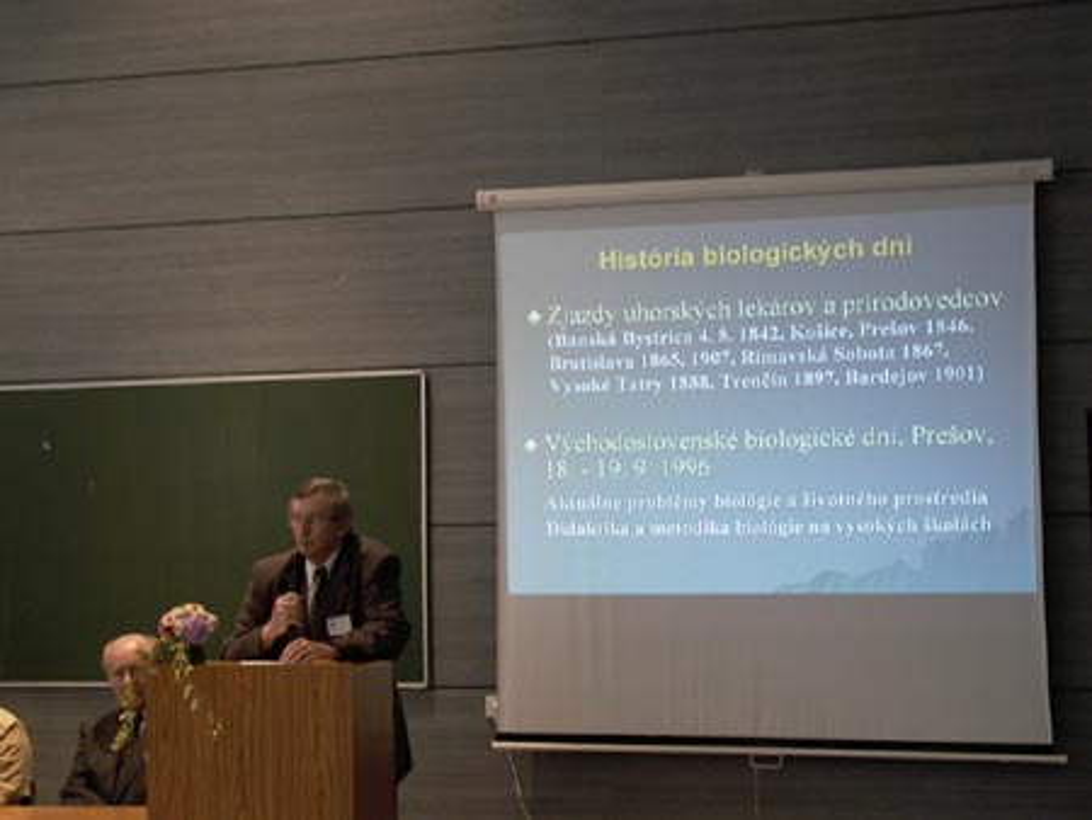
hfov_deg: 36.8
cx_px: 546
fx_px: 1641
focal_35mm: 52
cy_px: 410
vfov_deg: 28.1
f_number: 2.24
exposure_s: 1/8
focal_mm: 11.12
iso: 100
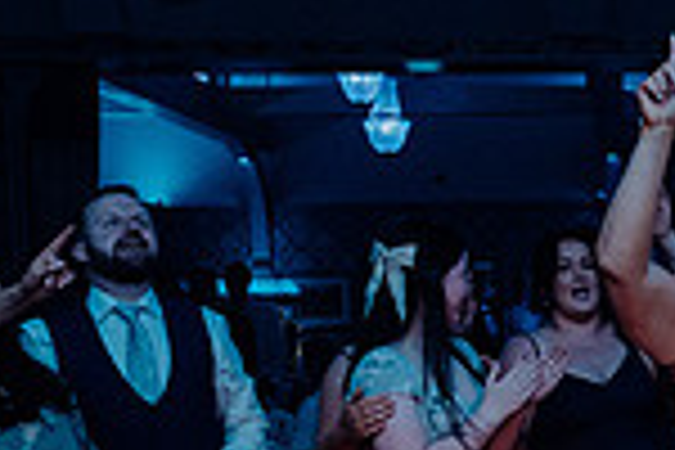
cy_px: 434
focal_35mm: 93
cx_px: 842
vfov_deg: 14.5
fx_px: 1744
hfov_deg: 20.3
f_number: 3.5
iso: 2500
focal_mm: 24
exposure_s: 1/160
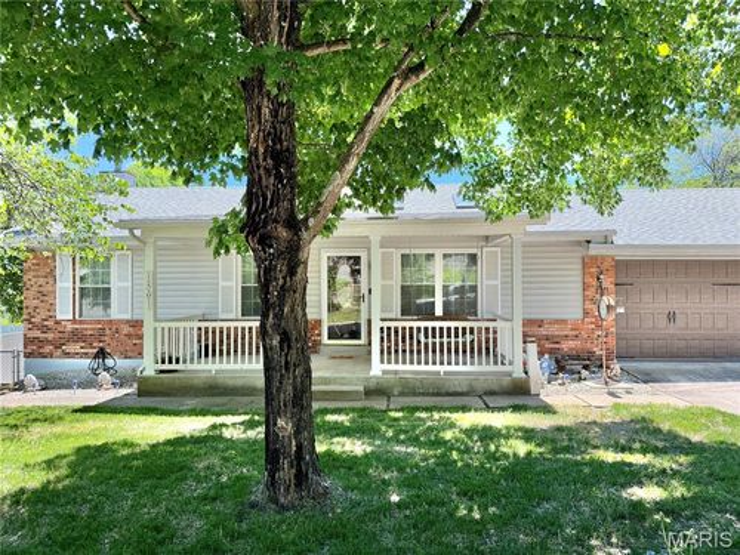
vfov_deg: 56.8
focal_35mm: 24
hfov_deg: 71.6
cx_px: 370
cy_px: 278
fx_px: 513
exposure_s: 1/979
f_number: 1.78
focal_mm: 6.76
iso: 100
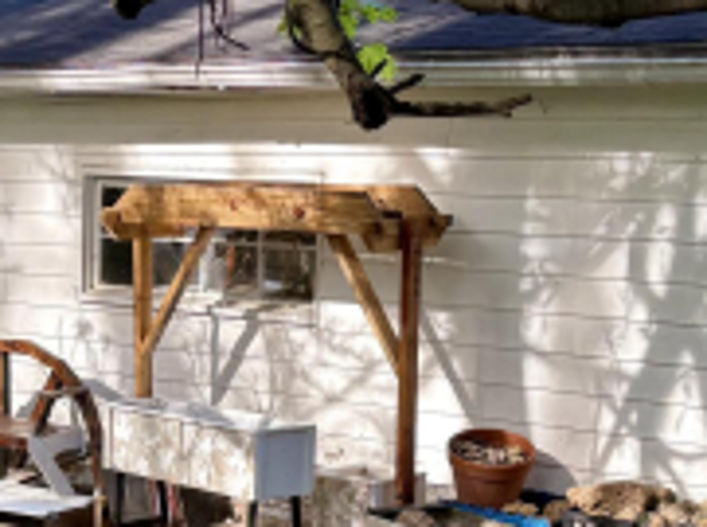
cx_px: 57
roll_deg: +0.2
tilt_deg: -4.6
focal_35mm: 96
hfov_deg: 20.0
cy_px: 406
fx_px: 1957
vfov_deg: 15.3
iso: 64
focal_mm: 5.96
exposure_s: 1/629
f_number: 1.6
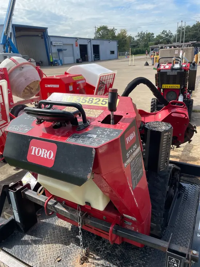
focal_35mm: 26
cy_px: 134
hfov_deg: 53.1
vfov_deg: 67.3
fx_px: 200
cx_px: 100
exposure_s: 1/2353
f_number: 1.6
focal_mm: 4.2
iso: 32
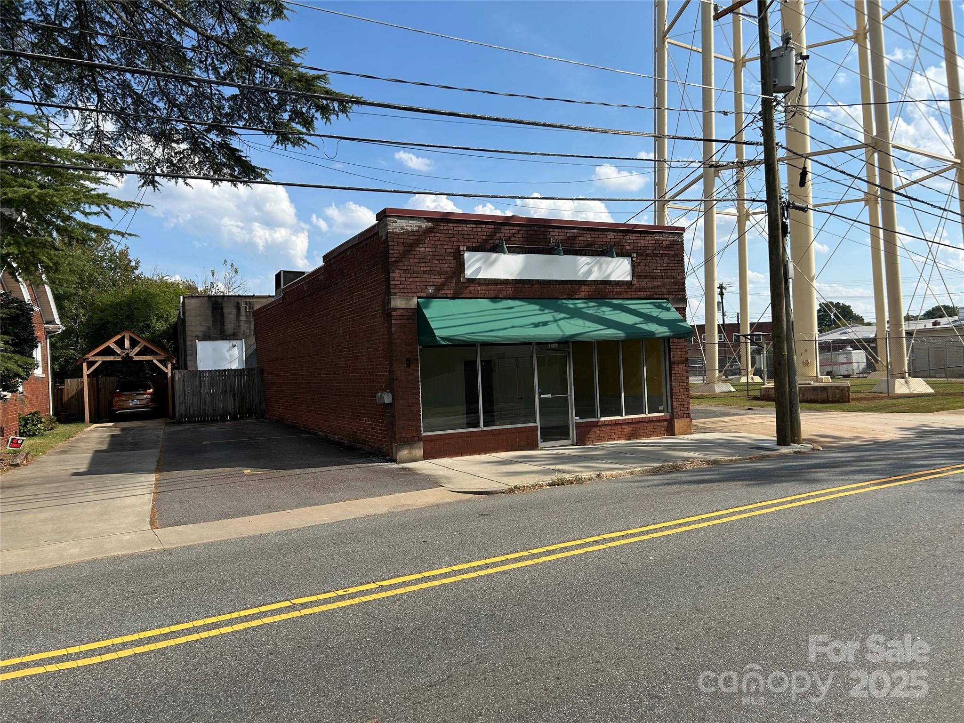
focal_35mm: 26
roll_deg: +2.3
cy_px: 362
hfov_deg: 67.3
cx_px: 482
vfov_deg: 53.1
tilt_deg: +0.4
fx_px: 724
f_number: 1.5
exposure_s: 1/4831
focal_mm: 5.7
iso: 50
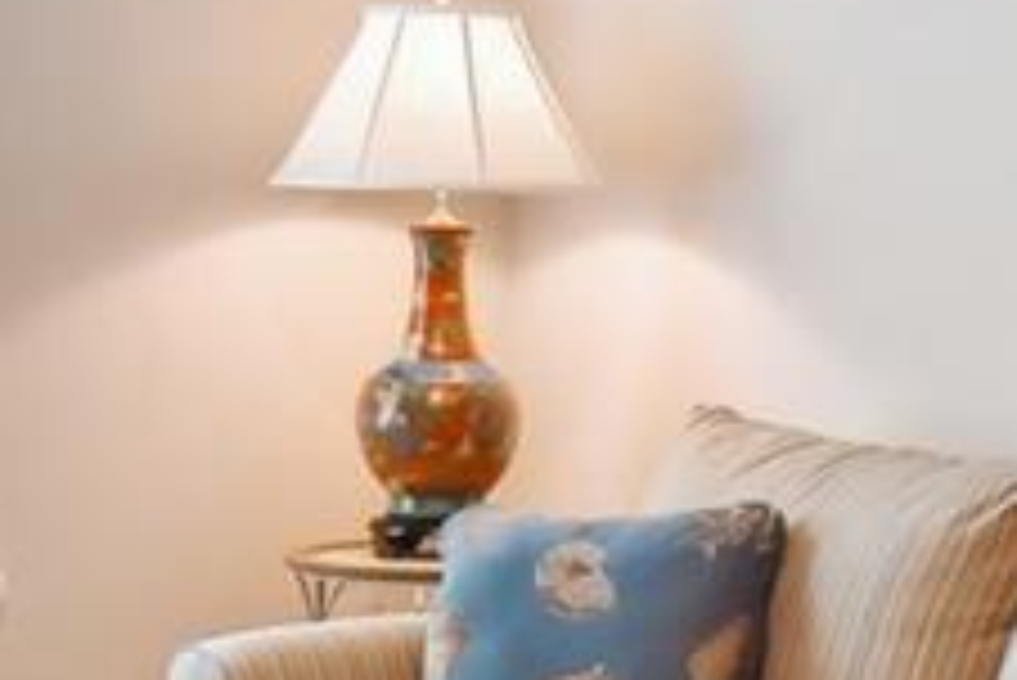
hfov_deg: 19.2
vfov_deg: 12.9
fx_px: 2996
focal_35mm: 106
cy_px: 243
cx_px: 284
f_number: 7.1
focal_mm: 10
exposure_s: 1/13
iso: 100
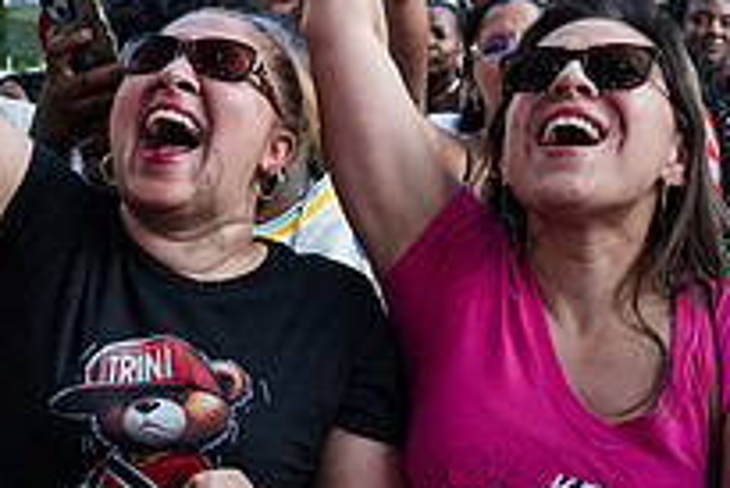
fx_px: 1380
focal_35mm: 68
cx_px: 203
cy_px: 191
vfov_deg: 20.0
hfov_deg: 29.3
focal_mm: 24
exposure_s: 1/500
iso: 1600
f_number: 4
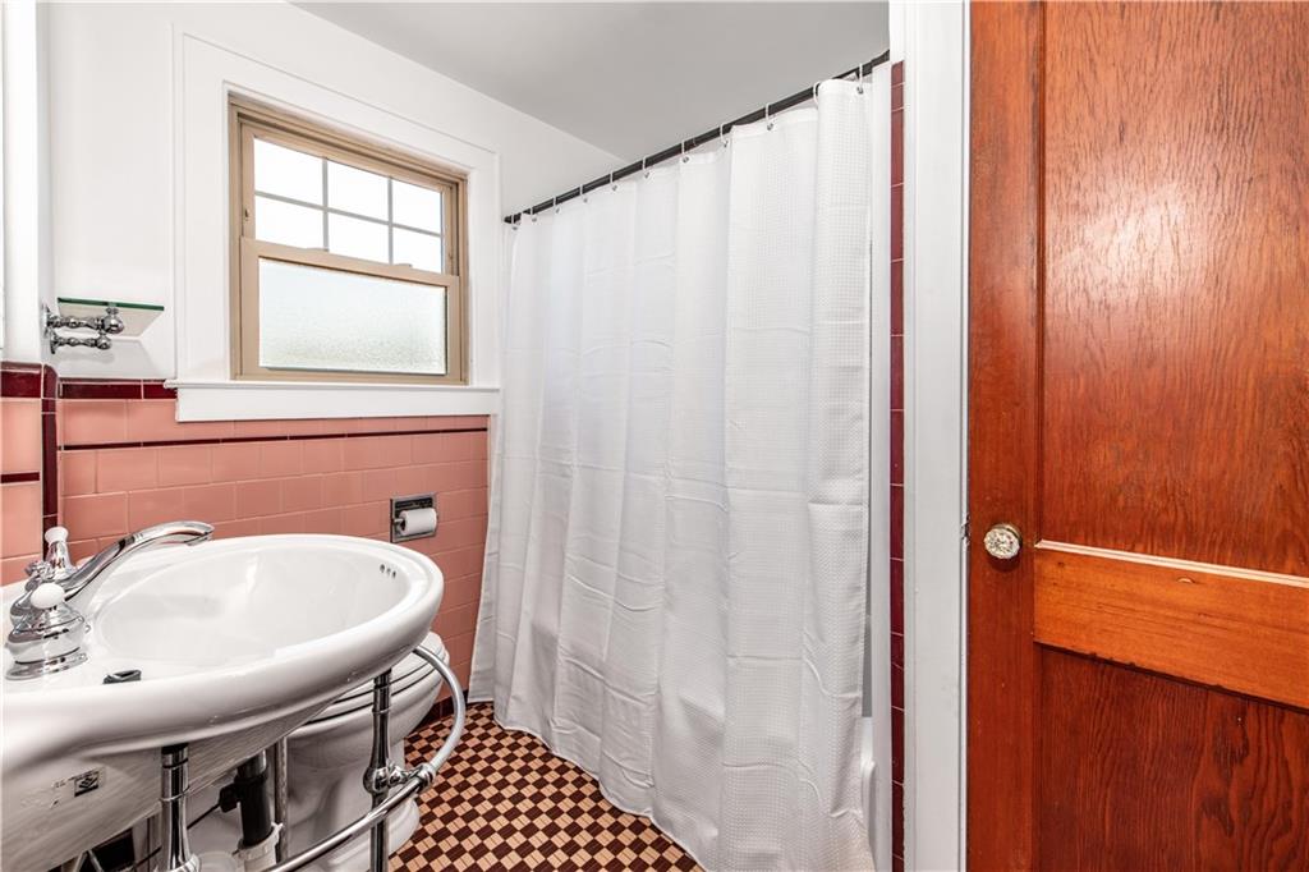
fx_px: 509
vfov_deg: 81.2
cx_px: 654
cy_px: 436
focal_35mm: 14
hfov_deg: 104.3
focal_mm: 14
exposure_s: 1/30
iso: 400
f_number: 10
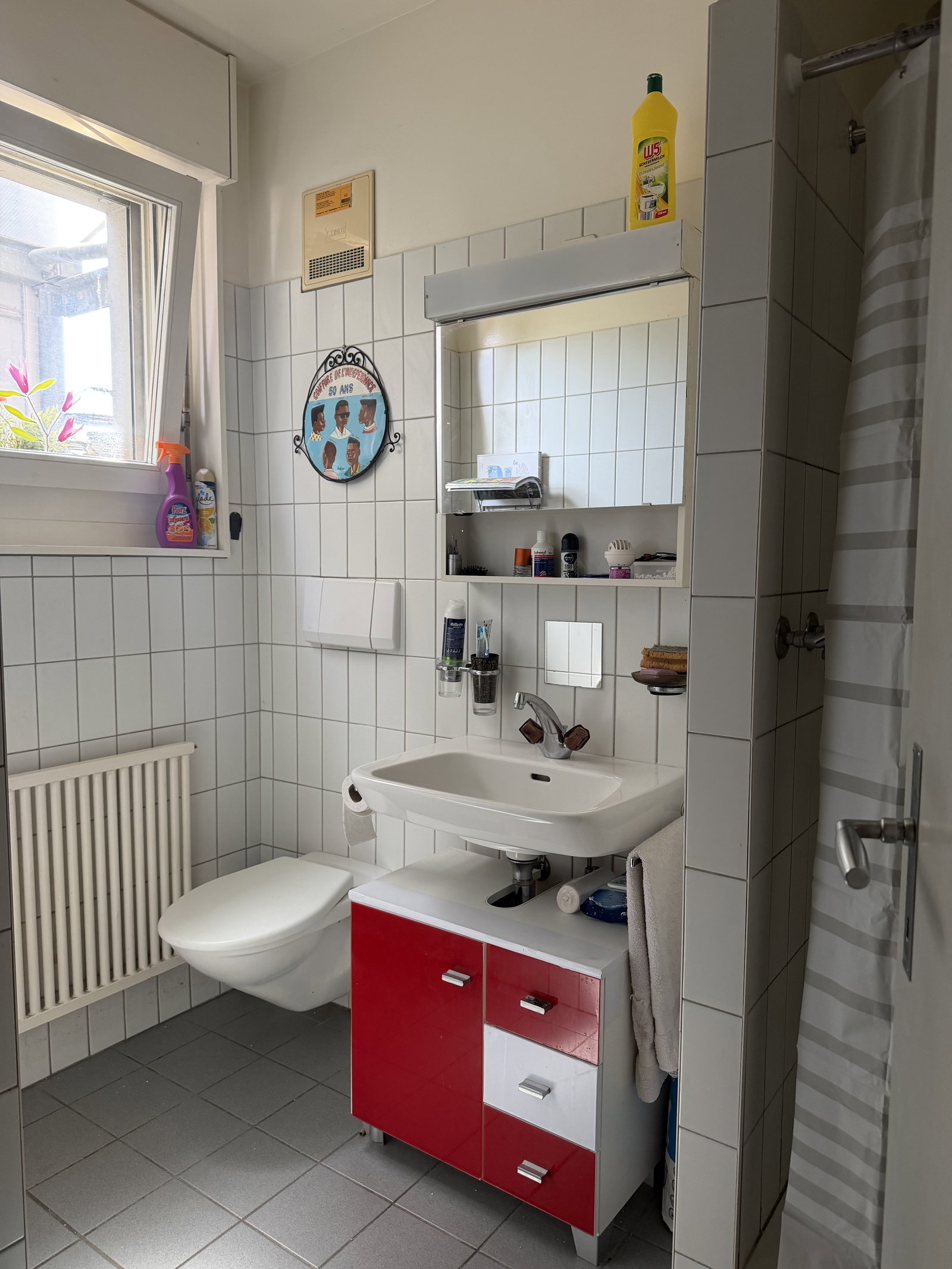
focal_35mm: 24
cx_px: 476
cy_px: 634
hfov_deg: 56.8
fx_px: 880
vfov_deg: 71.6
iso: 200
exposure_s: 1/120
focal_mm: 6.76
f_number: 1.78
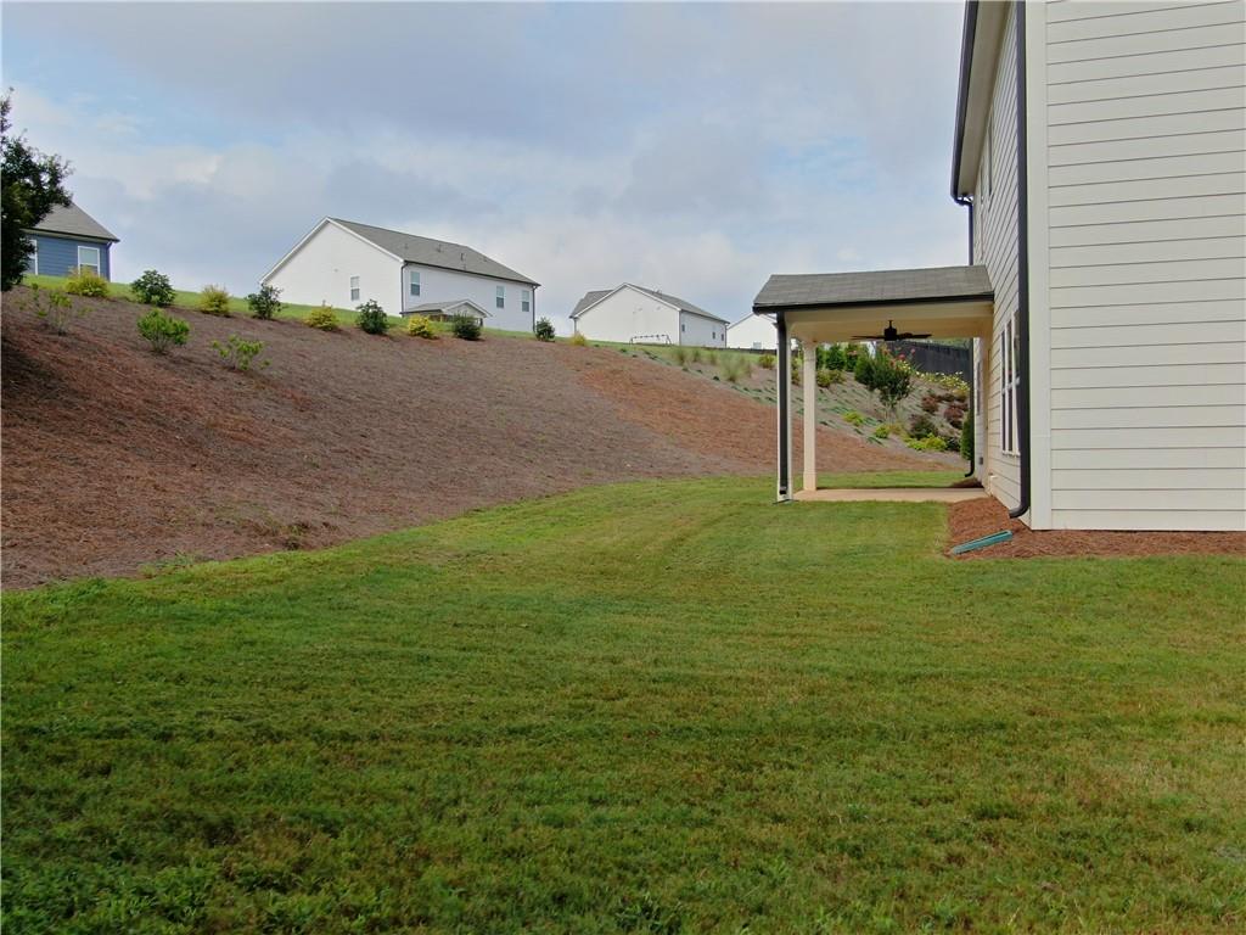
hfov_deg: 61.7
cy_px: 468
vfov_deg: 48.2
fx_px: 1044
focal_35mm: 29
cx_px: 623
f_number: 3
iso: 100
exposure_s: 1/500
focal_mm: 5.11
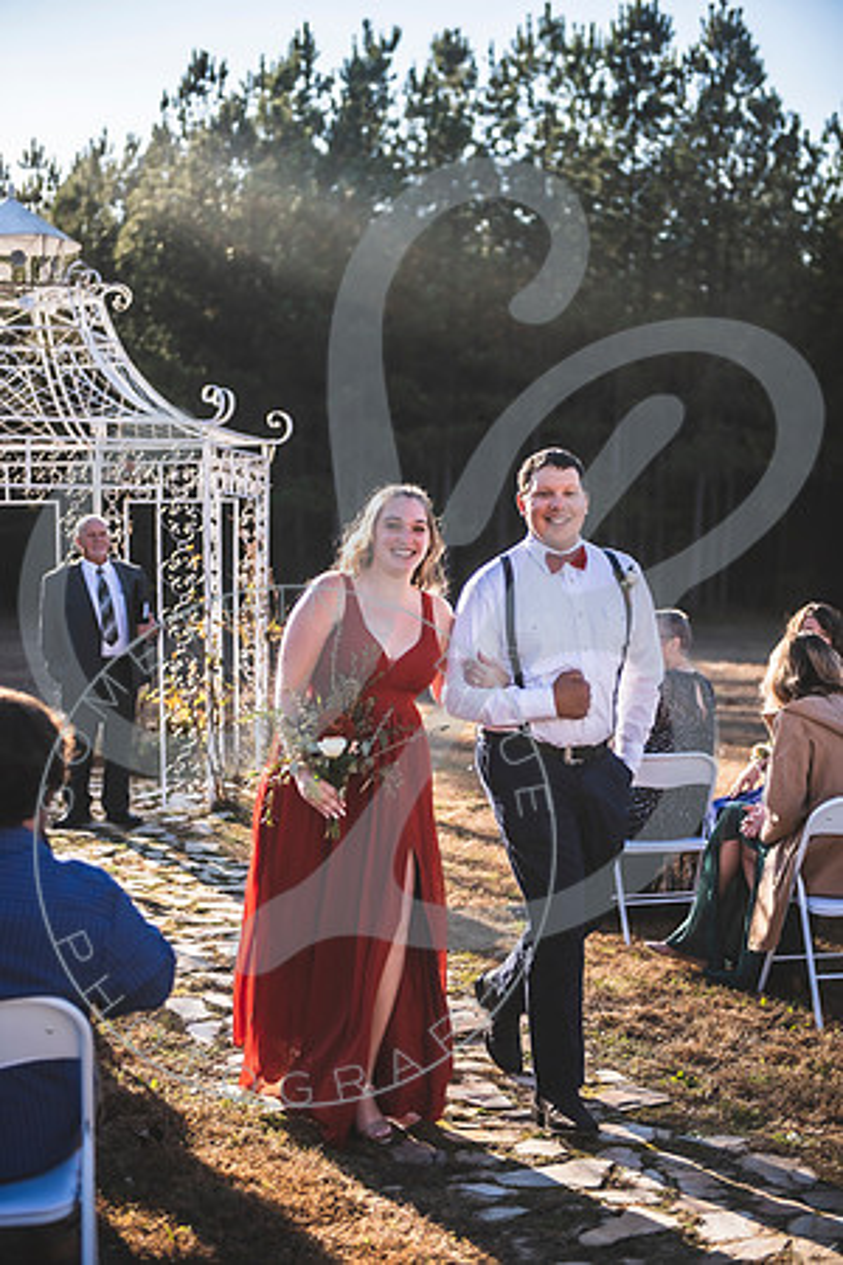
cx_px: 422
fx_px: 1967
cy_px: 632
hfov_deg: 24.2
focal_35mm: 56
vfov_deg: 35.6
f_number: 2.8
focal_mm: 56
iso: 100
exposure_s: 1/800
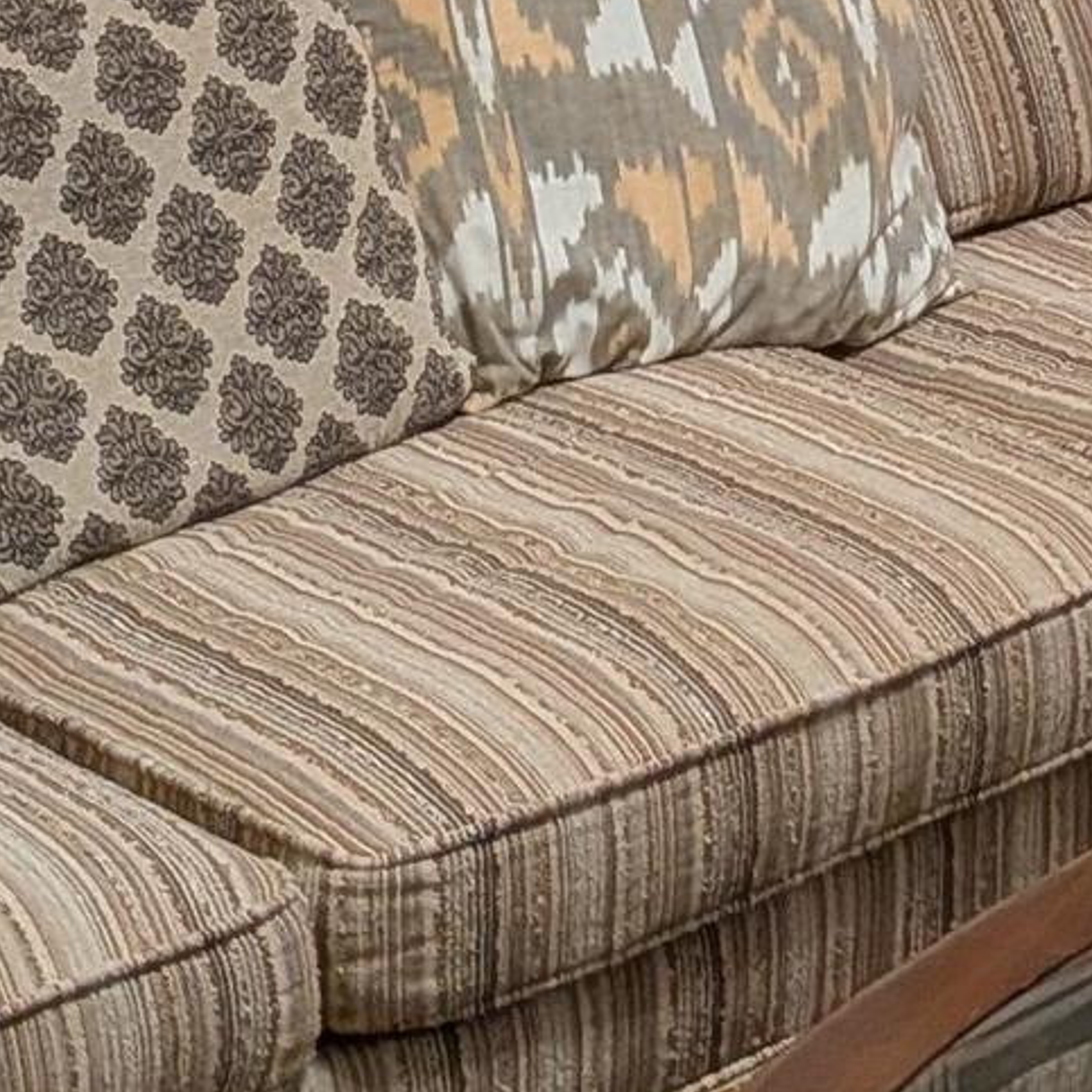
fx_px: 4818
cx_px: 1442
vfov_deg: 11.3
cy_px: -1275
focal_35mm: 135
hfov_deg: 12.5
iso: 130
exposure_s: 1/60
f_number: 1.7
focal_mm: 4.53
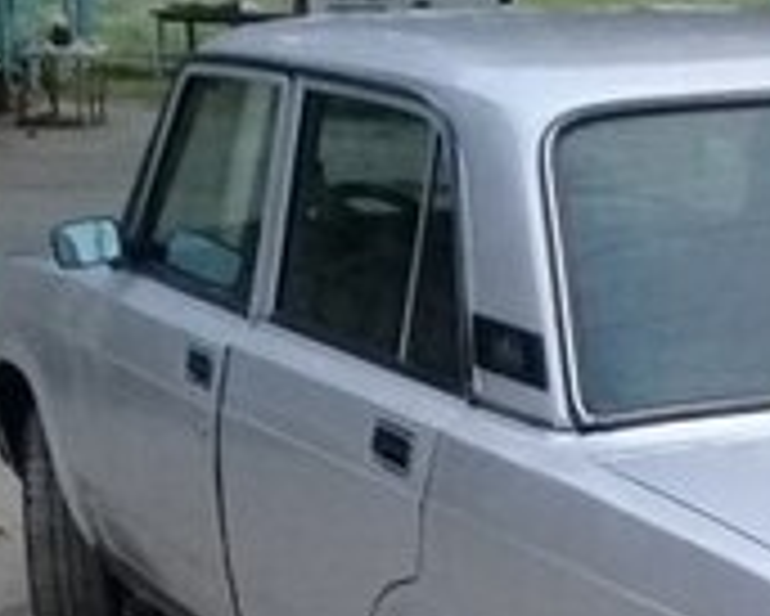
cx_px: 806
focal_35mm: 117
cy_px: 722
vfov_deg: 12.9
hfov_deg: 16.0
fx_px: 2668
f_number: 2.2
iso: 200
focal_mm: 3.3
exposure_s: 1/20
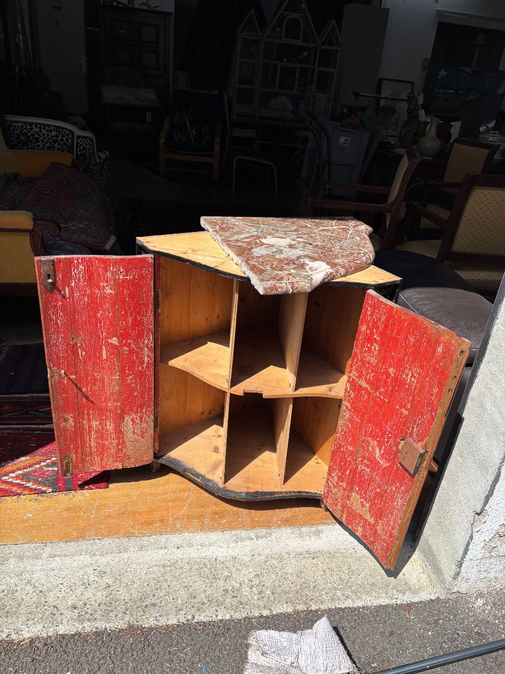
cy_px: 337
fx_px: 506
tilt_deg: -27.2
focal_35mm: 26
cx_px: 252
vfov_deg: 67.3
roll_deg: -5.7
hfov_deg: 53.1
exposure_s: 1/2151
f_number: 1.6
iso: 50
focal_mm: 5.96
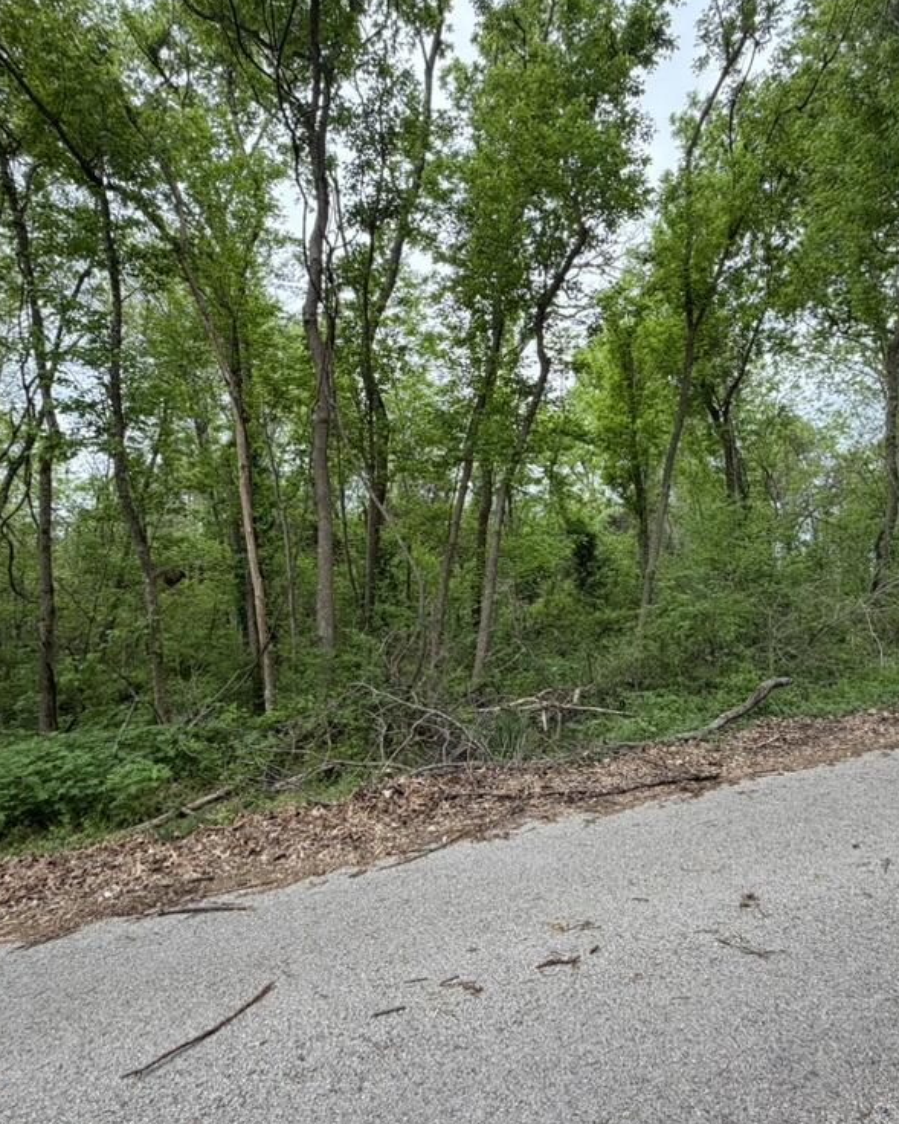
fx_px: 632
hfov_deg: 70.7
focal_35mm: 19
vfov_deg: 83.3
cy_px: 557
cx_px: 498
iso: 64
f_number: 2.2
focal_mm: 2.22
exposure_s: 1/121
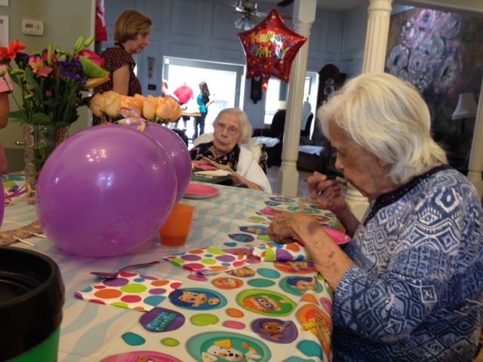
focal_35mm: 35
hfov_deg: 52.6
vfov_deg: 40.7
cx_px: 242
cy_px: 181
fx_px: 488
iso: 64
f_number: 2.4
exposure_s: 1/20
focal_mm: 4.28
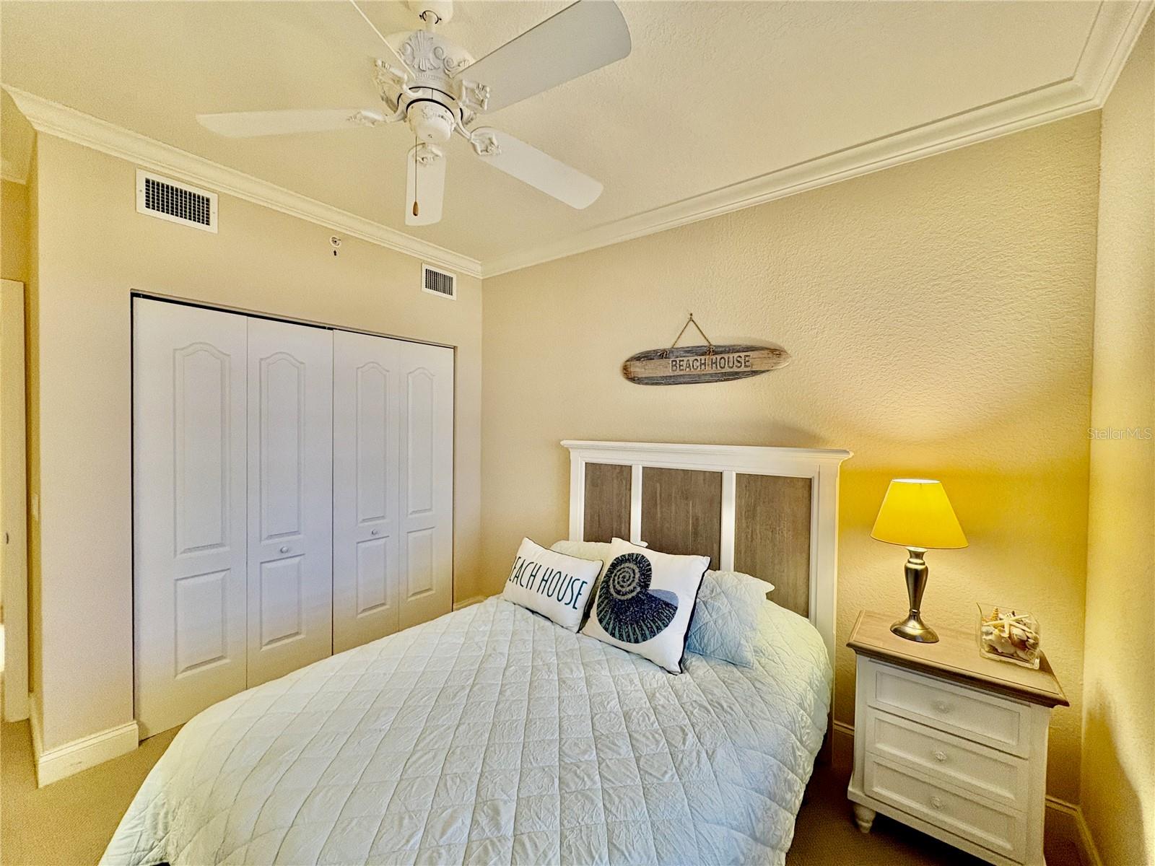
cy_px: 433
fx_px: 467
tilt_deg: -1.1
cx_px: 578
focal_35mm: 14
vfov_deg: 85.7
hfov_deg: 102.1
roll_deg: -0.4
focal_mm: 2.22
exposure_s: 1/60
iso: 400
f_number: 2.2
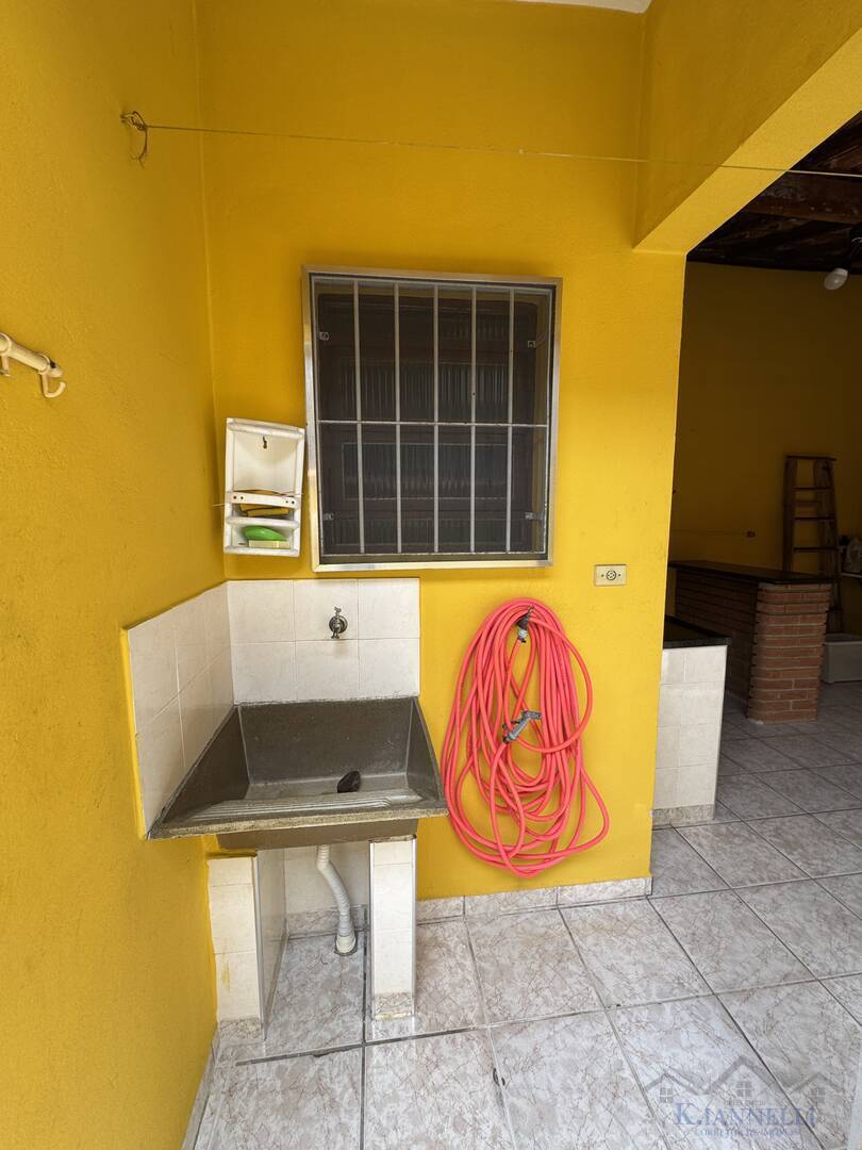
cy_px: 575
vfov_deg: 102.1
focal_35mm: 14
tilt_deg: -5.5
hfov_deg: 85.7
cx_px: 431
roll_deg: +0.6
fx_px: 465
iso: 40
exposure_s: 1/210
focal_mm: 2.22
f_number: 2.2
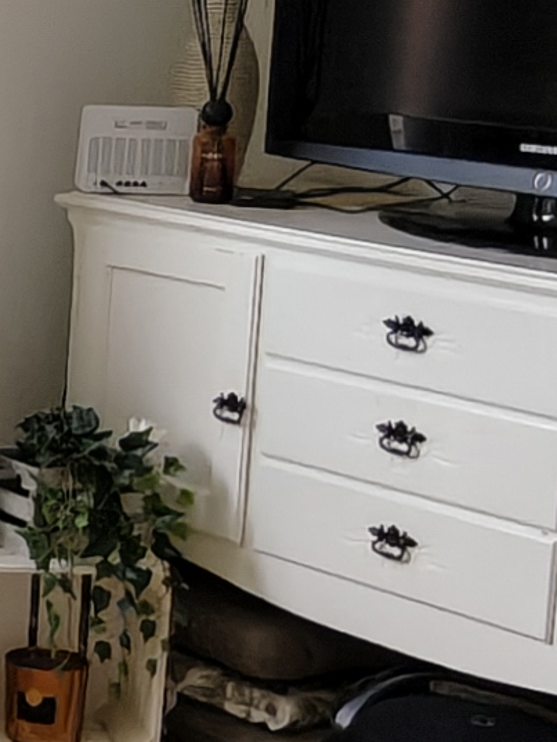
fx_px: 2616
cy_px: 379
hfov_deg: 10.8
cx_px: -641
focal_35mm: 122
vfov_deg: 16.1
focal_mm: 2.31
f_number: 2
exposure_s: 1/100
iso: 100
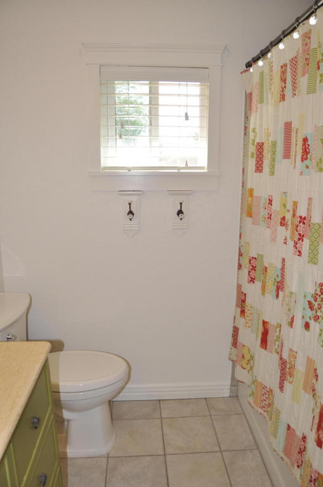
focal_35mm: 27
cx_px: 162
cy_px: 244
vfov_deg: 67.5
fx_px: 365
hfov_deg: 47.8
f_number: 5
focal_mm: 18
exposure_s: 1/200
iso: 400
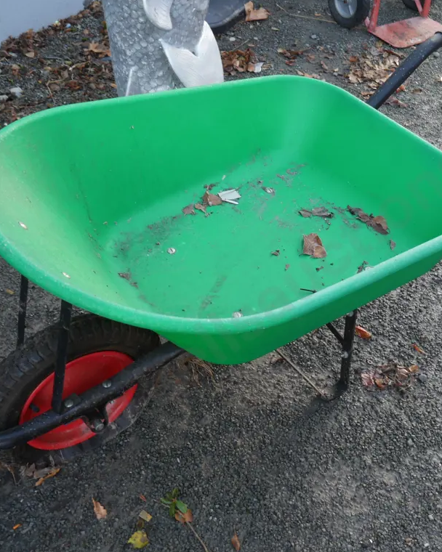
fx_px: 818
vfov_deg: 37.3
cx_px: 309
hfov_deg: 29.9
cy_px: 277
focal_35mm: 50
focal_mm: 19
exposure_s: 1/60
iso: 320
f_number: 4.1
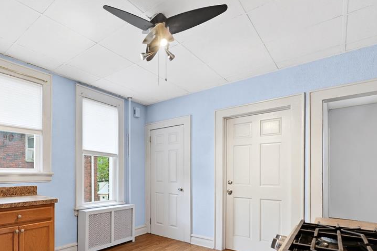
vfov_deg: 60.6
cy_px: 165
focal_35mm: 20
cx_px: 113
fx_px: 209
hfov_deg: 80.0
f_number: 8
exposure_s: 1/1.67
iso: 250
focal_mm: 14
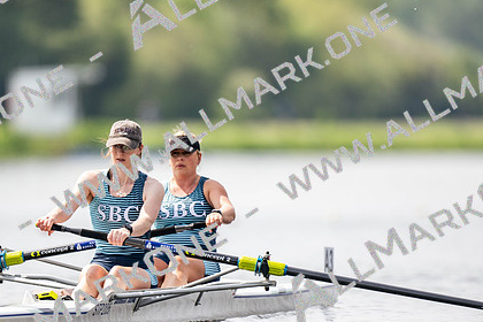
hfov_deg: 2.5
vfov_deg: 1.7
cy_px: 219
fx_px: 11122
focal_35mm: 829
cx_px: 193
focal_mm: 600
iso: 360
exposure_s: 1/2500
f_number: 4
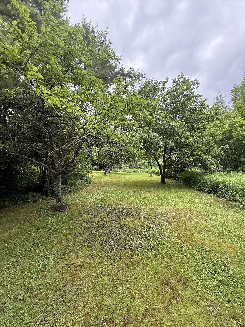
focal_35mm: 14
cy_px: 164
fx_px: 132
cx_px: 122
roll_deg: -0.4
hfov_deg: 85.7
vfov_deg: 102.1
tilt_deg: +4.7
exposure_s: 1/124
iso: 64
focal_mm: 2.22
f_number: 2.2
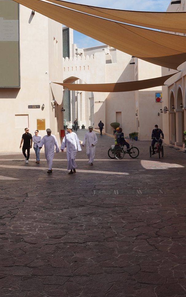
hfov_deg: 25.4
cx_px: 86
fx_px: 413
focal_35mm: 51
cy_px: 116
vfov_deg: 39.4
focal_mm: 24
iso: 100
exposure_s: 1/100
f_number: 16
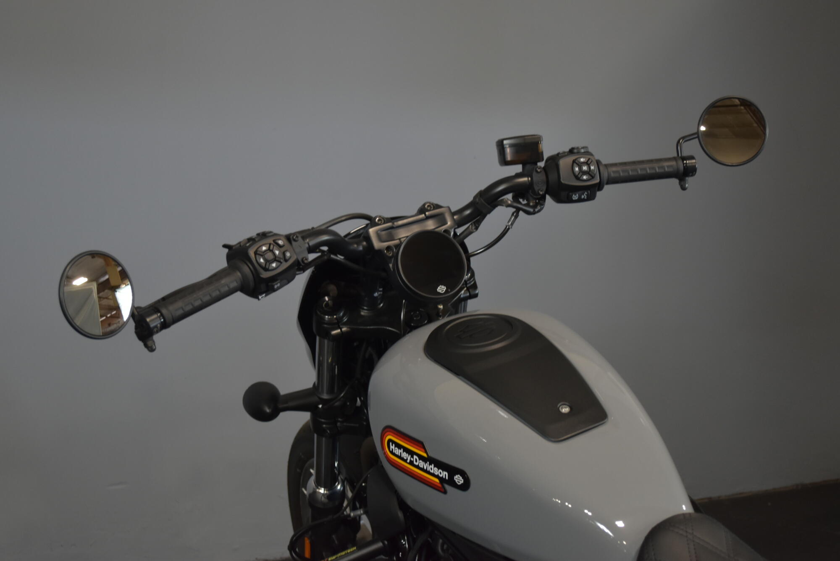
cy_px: 280
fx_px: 1260
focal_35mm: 54
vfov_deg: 25.1
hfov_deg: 36.9
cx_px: 420
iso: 800
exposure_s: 1/30
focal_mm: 36
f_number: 5
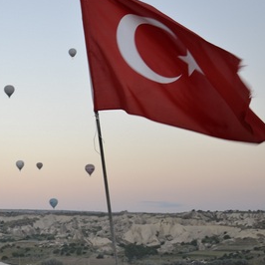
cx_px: -1
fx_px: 598
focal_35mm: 69
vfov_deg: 25.0
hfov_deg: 23.9
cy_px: 138
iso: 100
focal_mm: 24
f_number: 4
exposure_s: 1/30
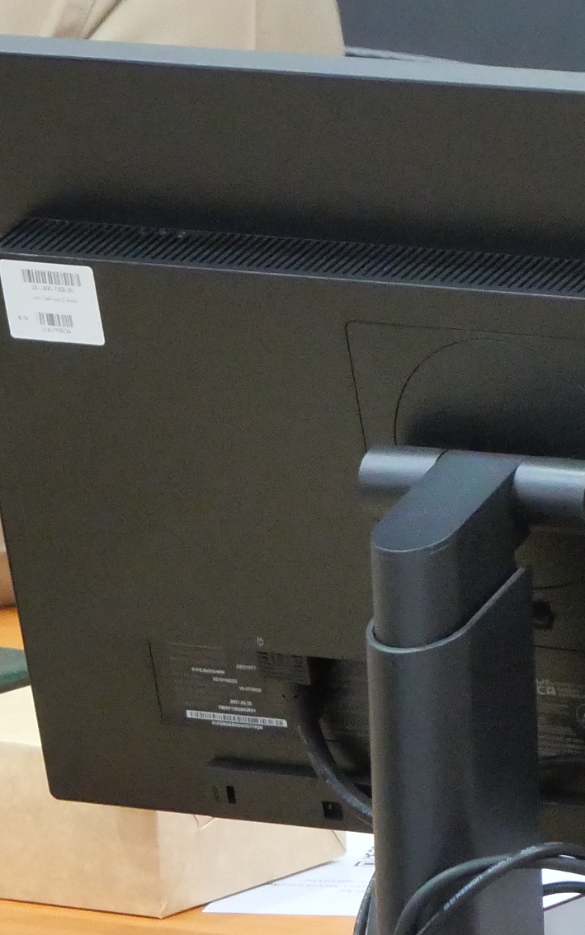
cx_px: 1281
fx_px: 10558
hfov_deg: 3.1
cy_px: 27
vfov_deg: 5.1
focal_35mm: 414
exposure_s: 1/20
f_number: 5.6
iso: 3200
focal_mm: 60
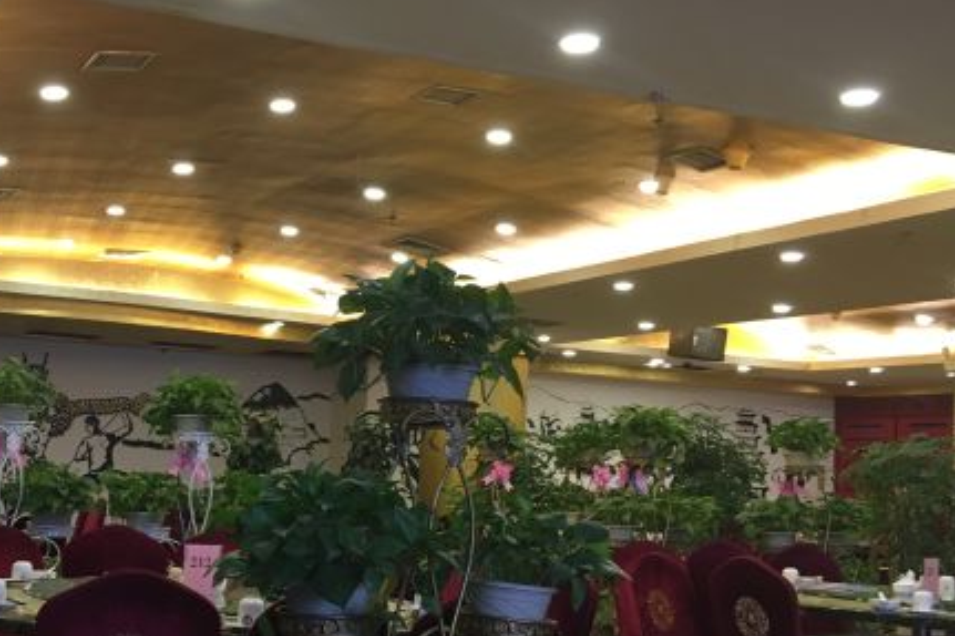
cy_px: 402
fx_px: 1299
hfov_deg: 39.6
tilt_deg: +3.1
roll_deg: -3.2
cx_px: 281
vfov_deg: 27.4
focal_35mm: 49
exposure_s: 1/33
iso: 125
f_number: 2.2
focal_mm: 4.15
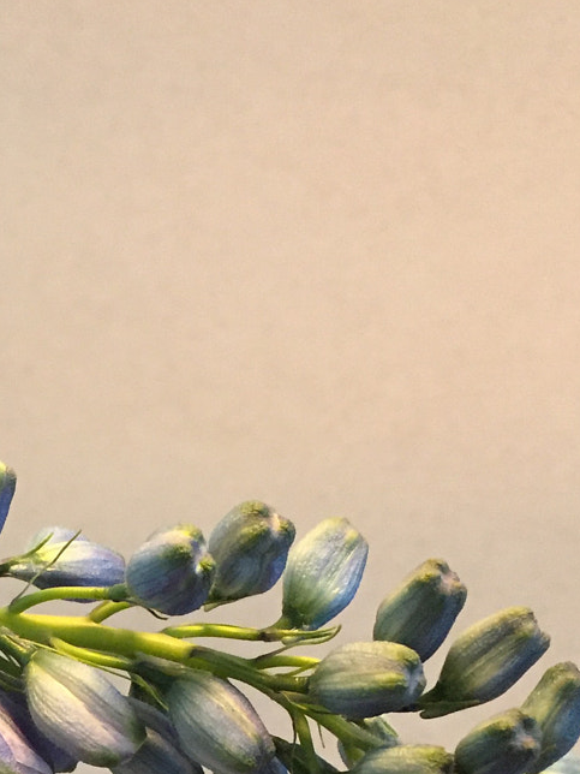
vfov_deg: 25.5
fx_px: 1609
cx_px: -68
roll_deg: +4.9
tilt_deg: +8.4
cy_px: 800
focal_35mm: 72
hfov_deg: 19.5
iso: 250
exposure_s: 1/20
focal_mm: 4.15
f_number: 2.2
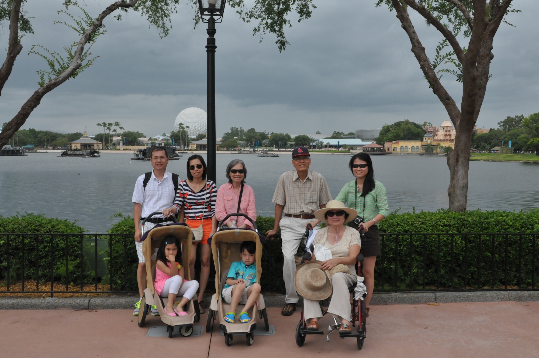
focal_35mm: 39
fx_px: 583
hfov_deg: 49.6
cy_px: 179
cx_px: 270
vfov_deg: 34.1
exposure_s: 1/640
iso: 800
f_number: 13
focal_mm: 26
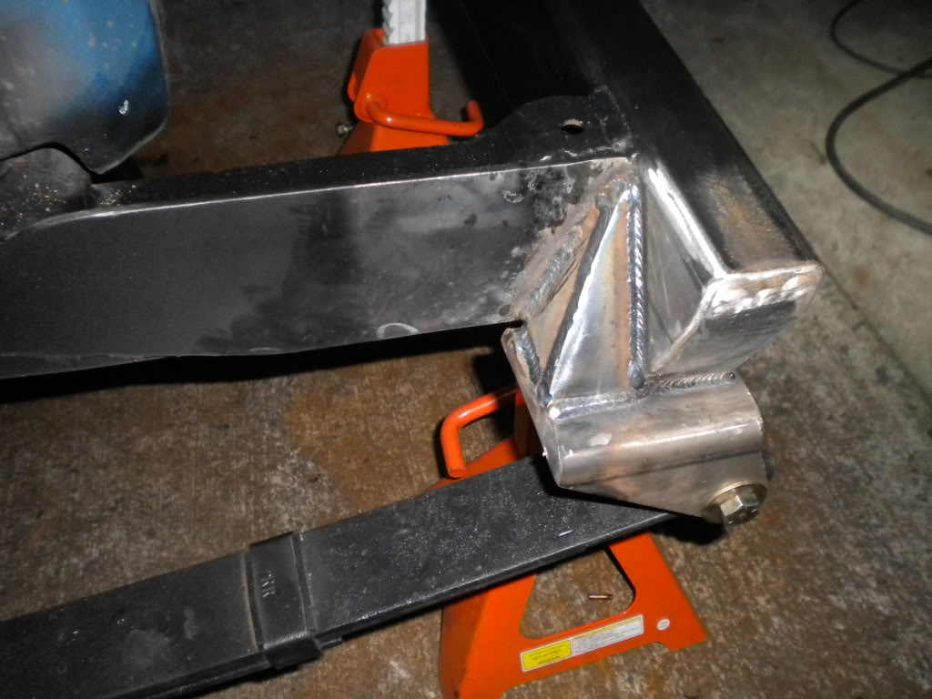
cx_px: 466
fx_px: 942
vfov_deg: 40.7
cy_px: 350
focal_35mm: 35
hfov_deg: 52.6
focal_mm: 6.3
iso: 400
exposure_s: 1/30
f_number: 3.1
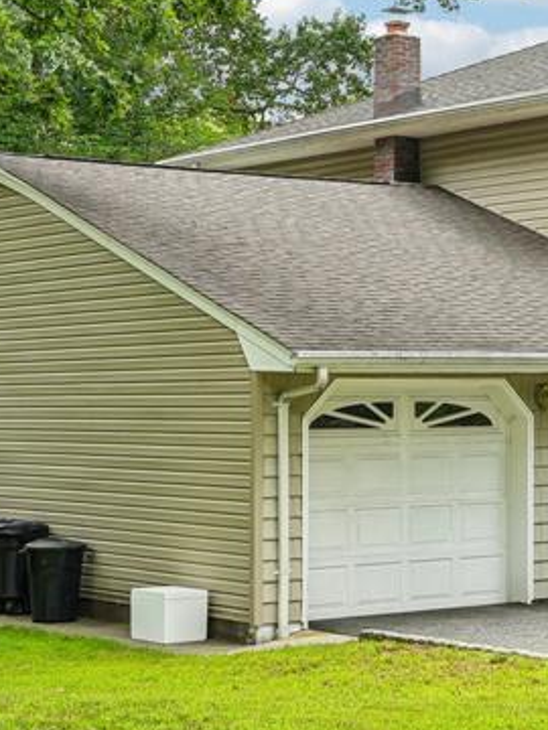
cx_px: 552
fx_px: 1992
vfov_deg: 20.7
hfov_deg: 15.4
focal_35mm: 94
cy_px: 243
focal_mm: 34.5
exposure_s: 1/40
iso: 100
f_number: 8
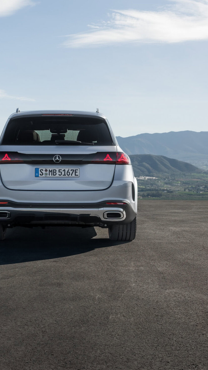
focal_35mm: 56
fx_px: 549
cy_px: 183
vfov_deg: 37.2
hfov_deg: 21.3
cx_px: 62
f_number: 5.6
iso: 100
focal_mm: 35
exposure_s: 1/320
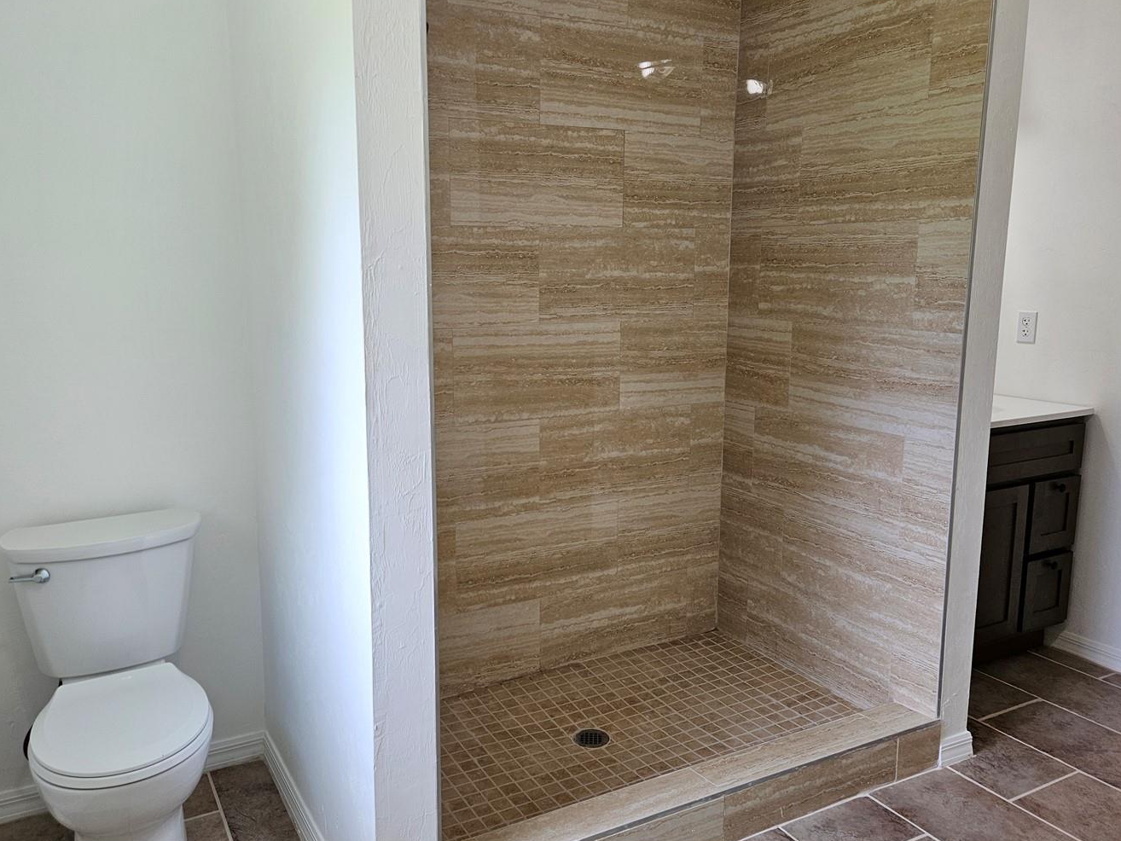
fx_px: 907
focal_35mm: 28
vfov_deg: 49.8
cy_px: 407
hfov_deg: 63.4
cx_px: 543
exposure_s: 1/120
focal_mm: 5.4
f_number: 1.8
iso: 64
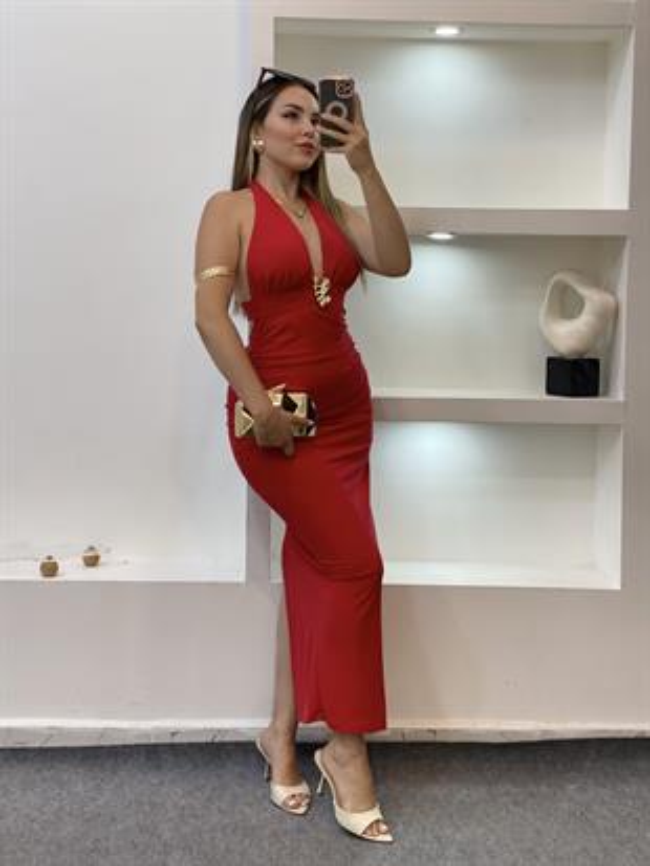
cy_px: 433
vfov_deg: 36.8
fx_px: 1301
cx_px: 325
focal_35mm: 52
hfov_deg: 28.0
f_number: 2
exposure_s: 1/100
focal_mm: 6
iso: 80
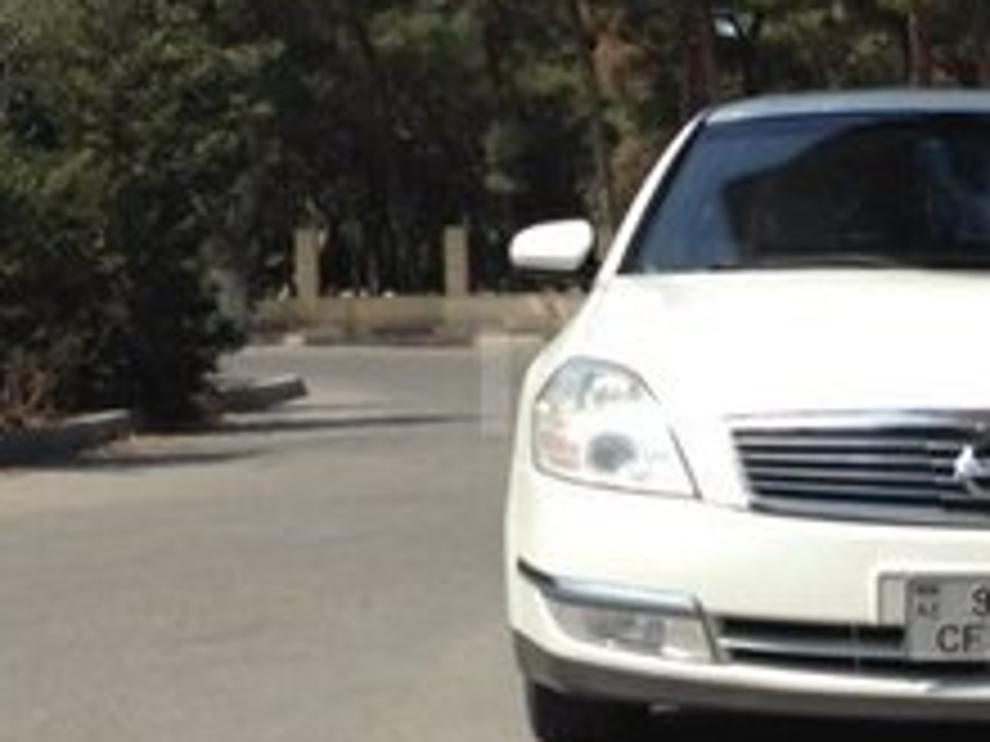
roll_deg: +1.2
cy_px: 367
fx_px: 2831
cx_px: 904
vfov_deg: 14.9
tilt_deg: -2.0
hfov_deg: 19.4
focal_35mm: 99
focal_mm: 4.12
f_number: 2.4
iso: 50
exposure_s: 1/1550
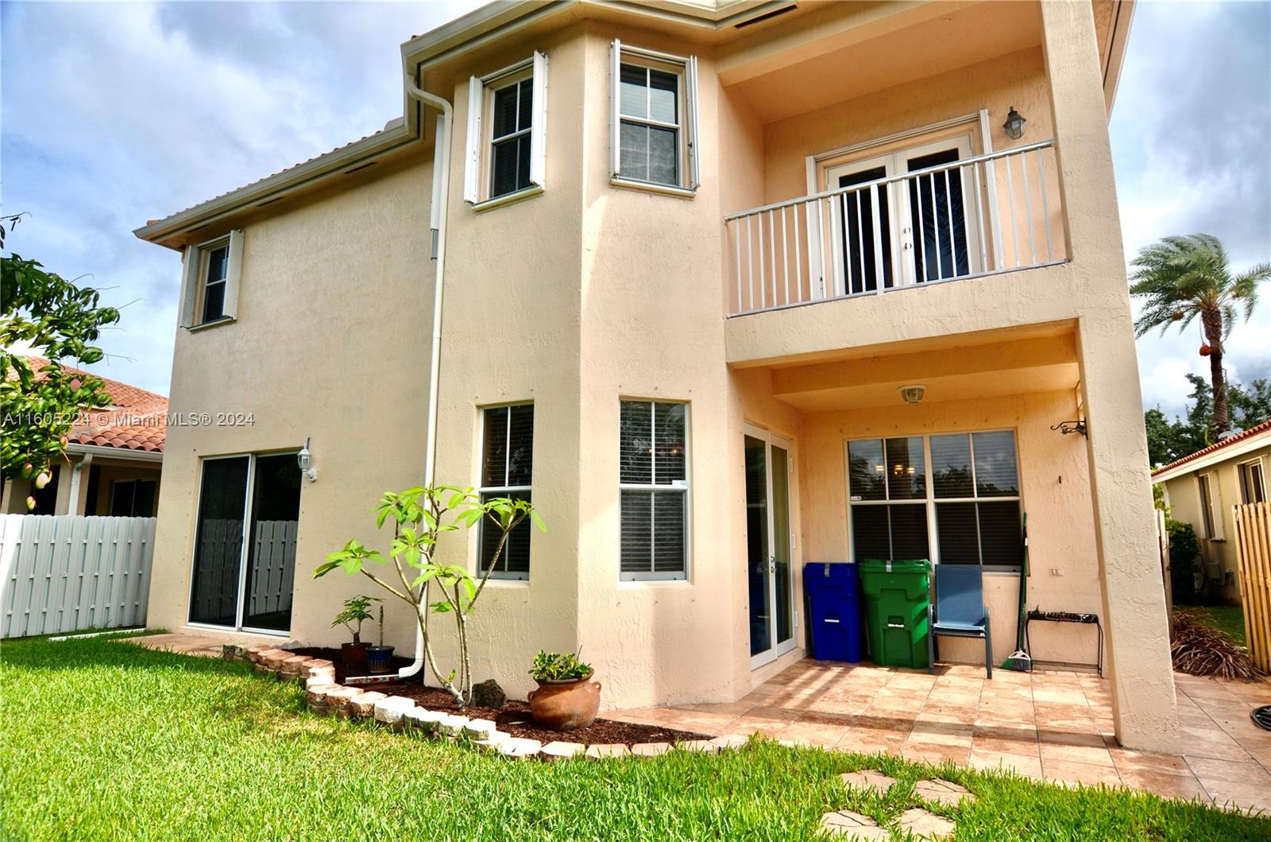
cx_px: 636
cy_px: 421
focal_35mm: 18
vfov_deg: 67.1
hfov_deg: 90.1
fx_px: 634
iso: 110
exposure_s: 1/250
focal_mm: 12
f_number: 8
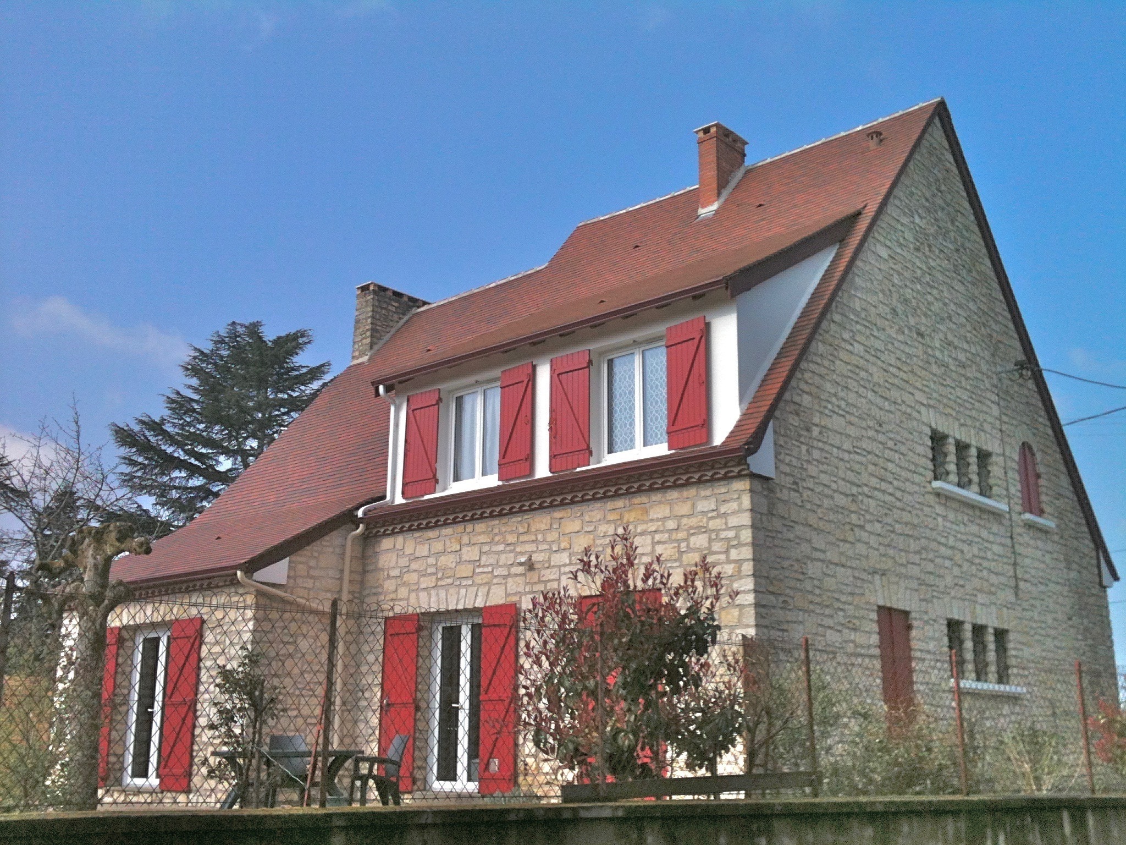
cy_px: 422
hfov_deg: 52.6
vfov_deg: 40.7
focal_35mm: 35
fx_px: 1138
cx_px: 563
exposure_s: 1/1190
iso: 64
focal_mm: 3.85
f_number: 2.8
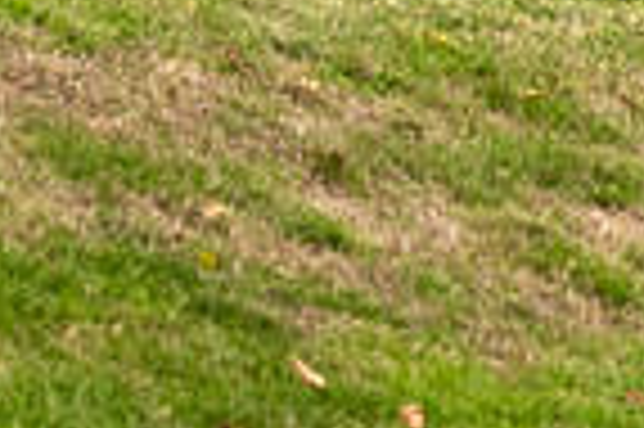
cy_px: -221
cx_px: 692
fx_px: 40758
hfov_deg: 0.9
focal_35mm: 2281
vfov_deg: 0.6
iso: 400
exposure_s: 1/1250
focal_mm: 300
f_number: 4
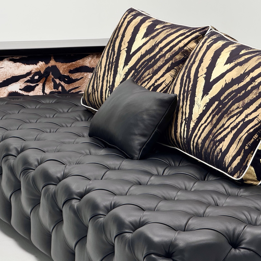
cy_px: 131
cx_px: 106
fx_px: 1237
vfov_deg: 12.0
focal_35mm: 145
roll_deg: -0.6
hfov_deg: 12.0
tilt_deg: -11.2
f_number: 2.8
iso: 200
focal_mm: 15.66
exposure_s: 1/100
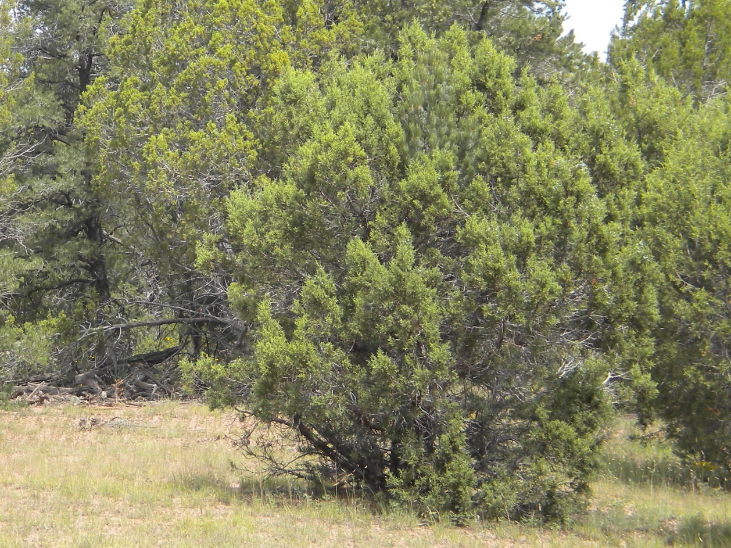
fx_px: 3610
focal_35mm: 171
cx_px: 163
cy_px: 207
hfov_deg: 11.5
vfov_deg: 8.7
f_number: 5.9
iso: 80
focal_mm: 18.9
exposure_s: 1/164
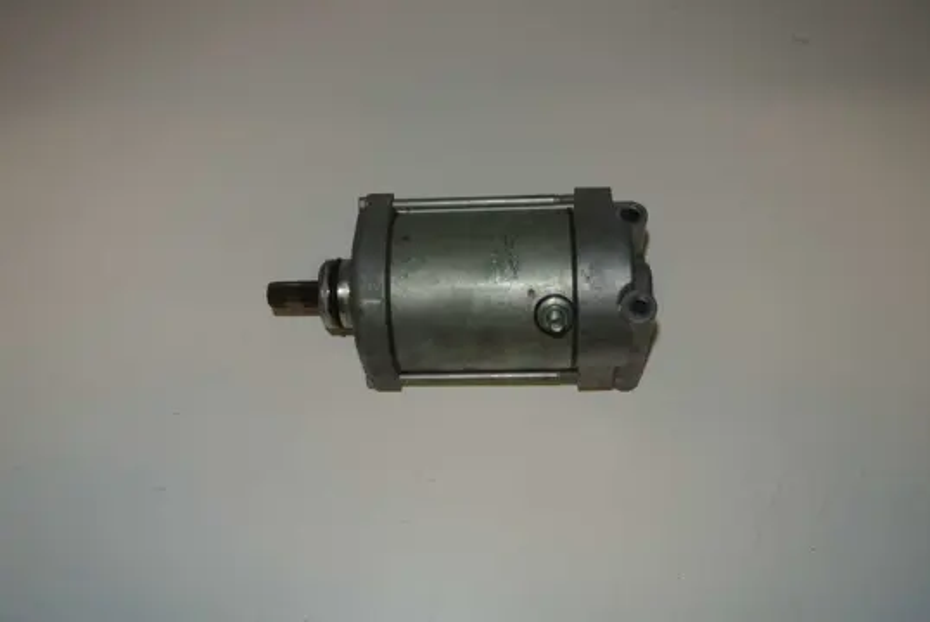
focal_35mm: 34
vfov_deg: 39.0
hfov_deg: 55.7
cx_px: 465
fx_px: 879
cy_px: 311
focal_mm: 12.7
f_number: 3.8
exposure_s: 1/60
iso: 200
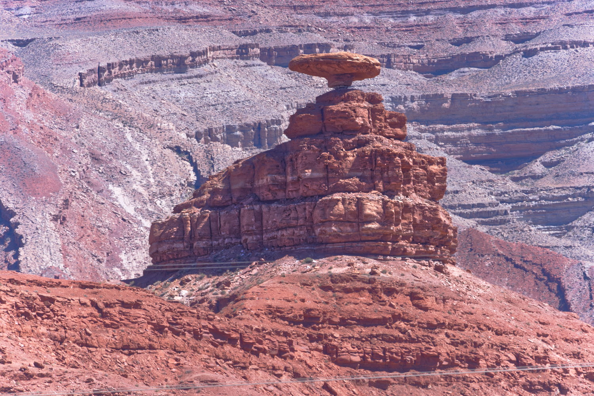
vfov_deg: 3.4
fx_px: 6599
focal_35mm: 400
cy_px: 198
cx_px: 297
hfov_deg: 5.2
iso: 320
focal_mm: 400
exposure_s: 1/400
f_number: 11
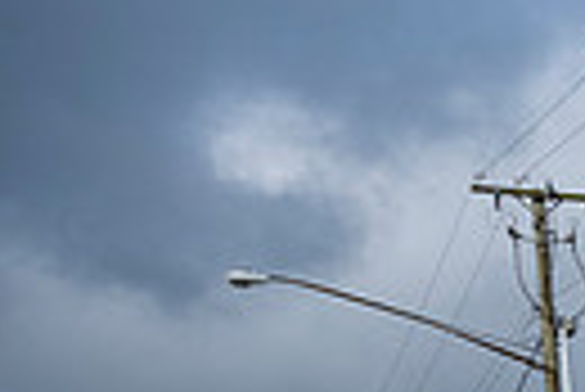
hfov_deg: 14.4
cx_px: 1233
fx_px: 1855
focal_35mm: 114
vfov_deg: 10.7
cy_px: 863
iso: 125
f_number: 4
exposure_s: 1/1600
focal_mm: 25.5
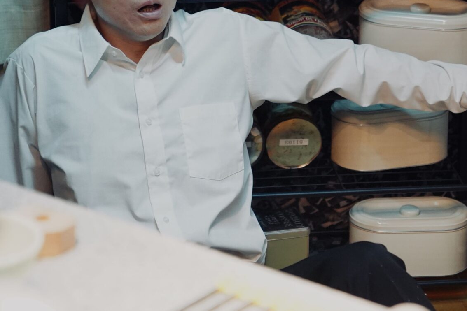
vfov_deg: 8.7
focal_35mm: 158
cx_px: 224
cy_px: 39
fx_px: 2049
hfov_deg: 13.0
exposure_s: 1/100
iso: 6400
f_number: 2.8
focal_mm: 70
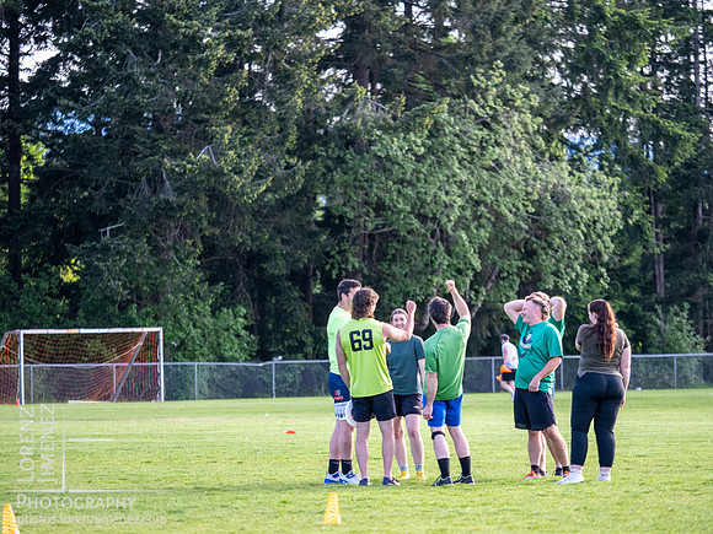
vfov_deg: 5.8
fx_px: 5257
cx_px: 360
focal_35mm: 255
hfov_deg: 7.8
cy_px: 267
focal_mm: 125
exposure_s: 1/1000
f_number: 2.8
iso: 800
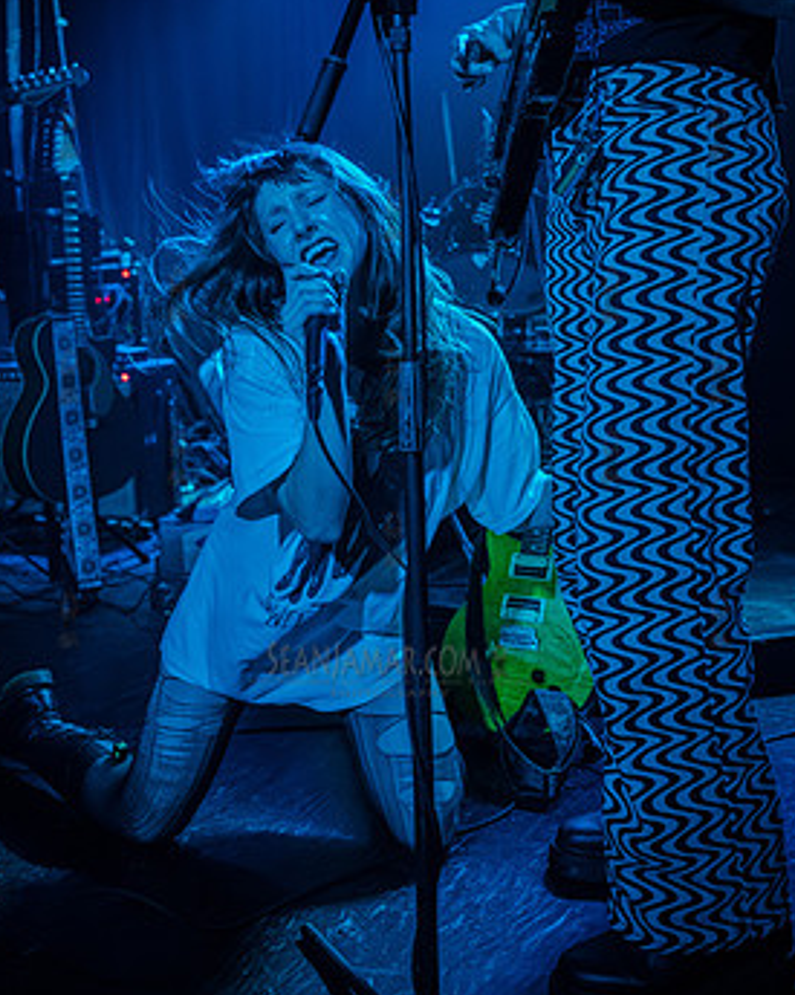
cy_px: 376
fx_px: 1265
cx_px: 393
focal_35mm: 43
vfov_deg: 42.6
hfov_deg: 34.9
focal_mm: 35
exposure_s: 1/320
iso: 16000
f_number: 3.2
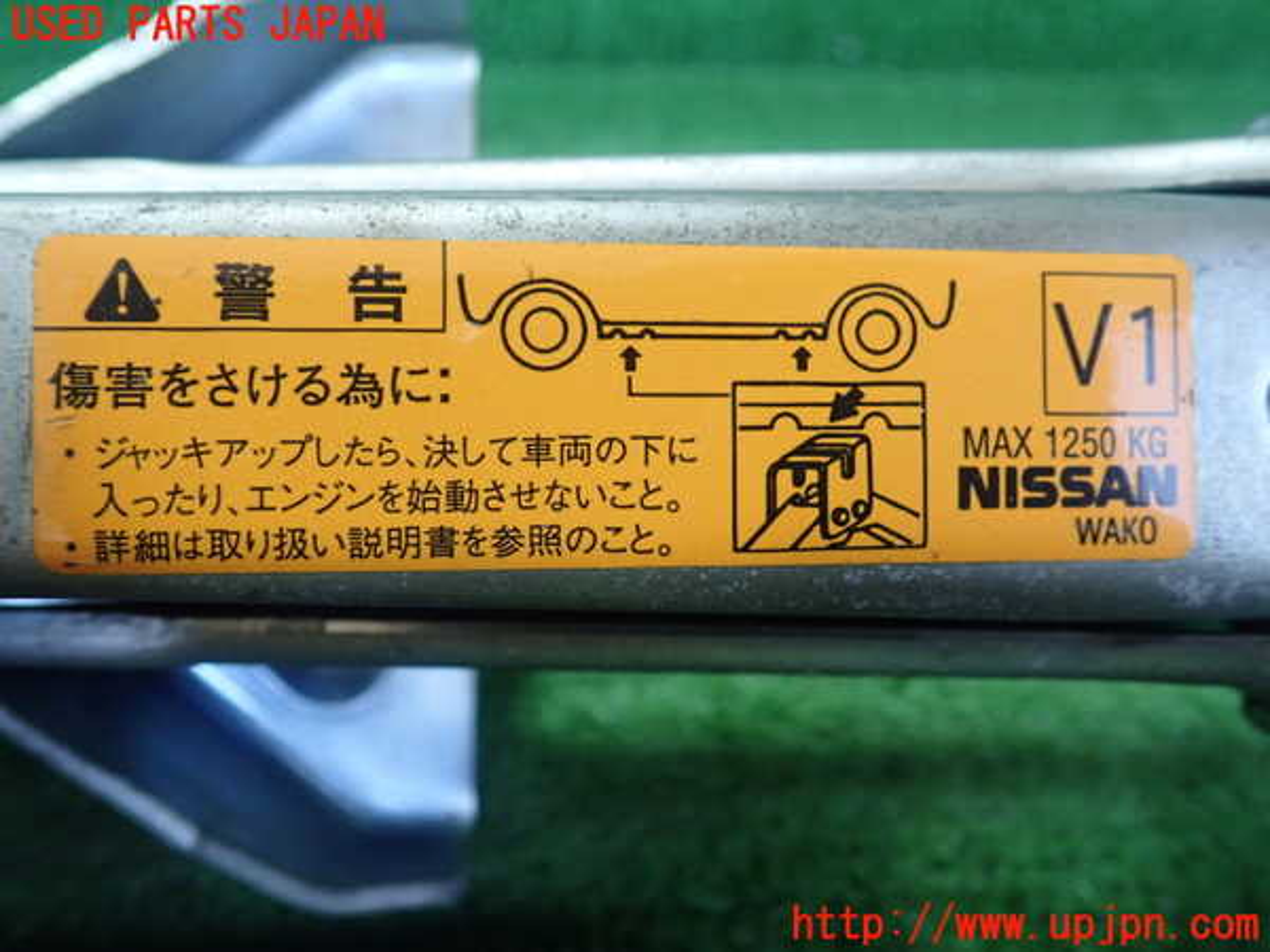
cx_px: 635
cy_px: 476
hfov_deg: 60.0
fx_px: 1101
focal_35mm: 30
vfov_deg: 46.8
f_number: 2.3
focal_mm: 5.5
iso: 400
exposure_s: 1/125
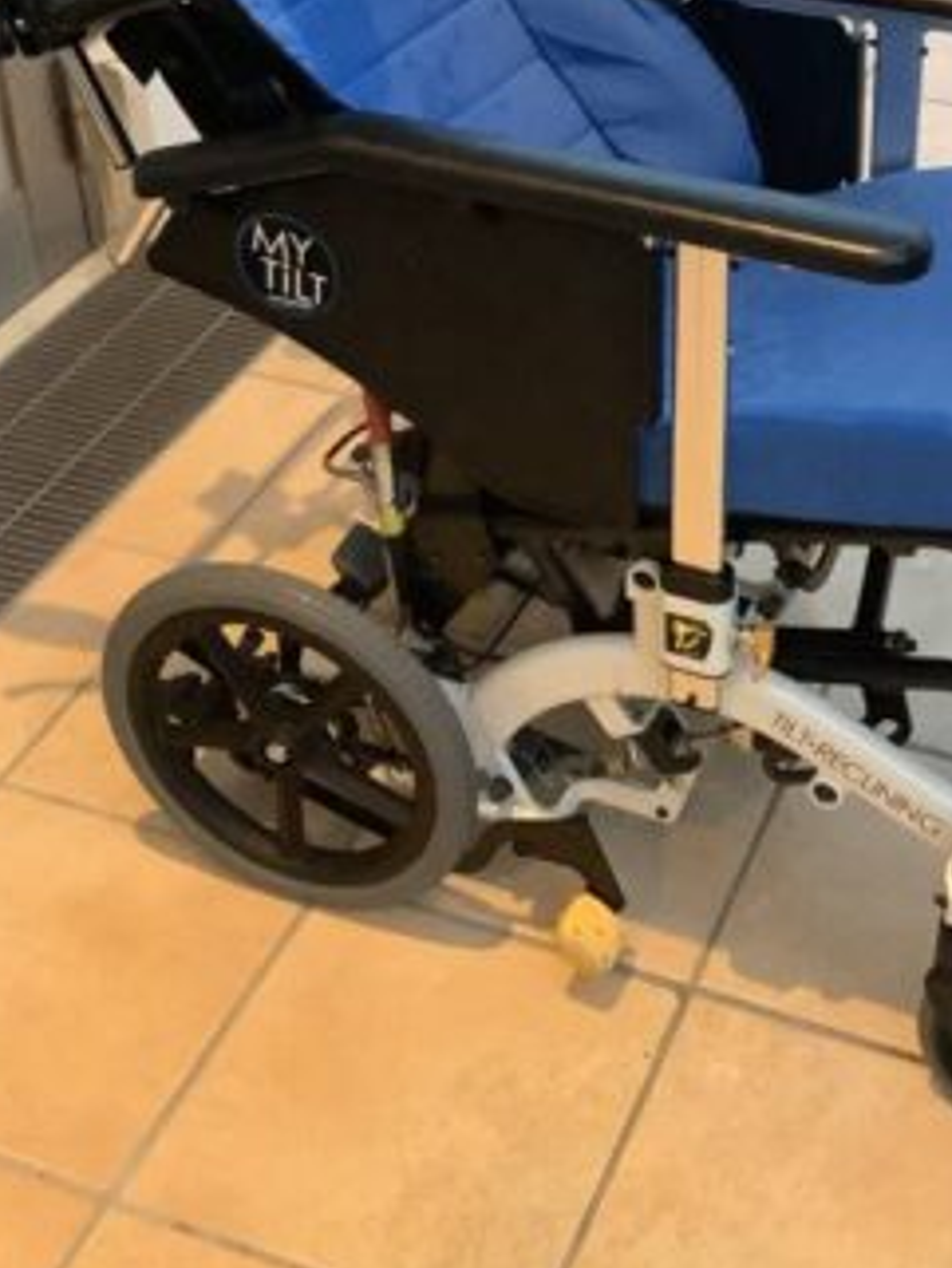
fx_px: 2125
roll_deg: +1.9
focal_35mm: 58
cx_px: 648
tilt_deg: -30.0
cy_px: 257
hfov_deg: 25.1
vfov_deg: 32.3
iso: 400
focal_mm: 3.3
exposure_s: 1/40
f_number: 2.4
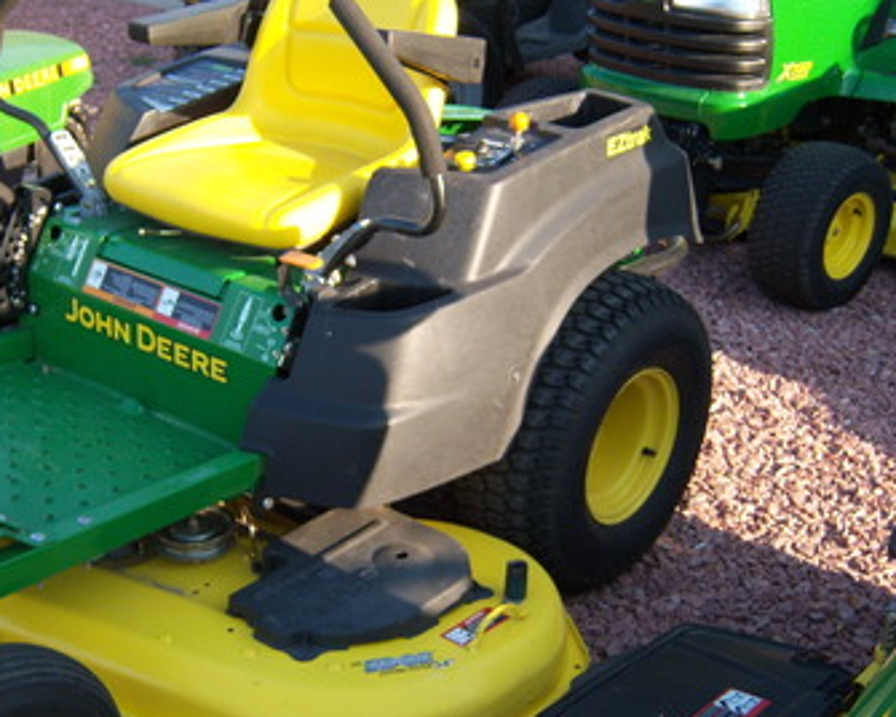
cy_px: 393
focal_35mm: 57
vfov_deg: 26.7
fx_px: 1512
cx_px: 310
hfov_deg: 32.8
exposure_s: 1/250
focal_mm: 7.5
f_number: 2.8
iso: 80
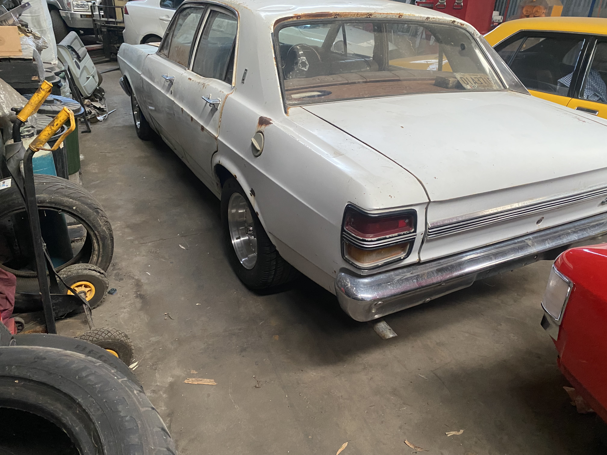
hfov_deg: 67.3
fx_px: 456
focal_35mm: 26
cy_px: 228
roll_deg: -3.9
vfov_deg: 53.1
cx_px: 304
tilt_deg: -28.5
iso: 400
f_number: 1.8
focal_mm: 4.25
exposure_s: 1/60
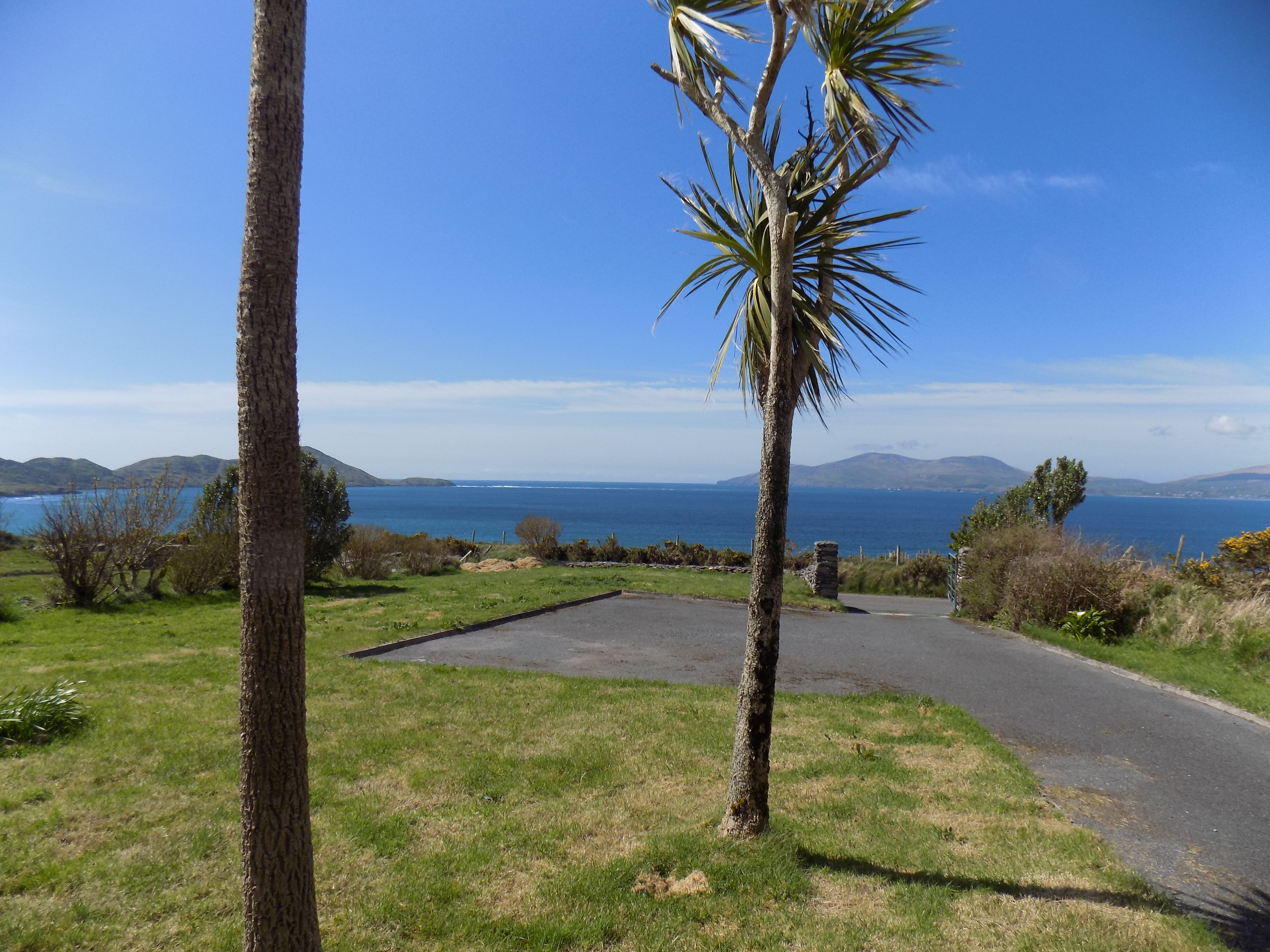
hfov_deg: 73.9
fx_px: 844
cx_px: 635
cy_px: 476
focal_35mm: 23
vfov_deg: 58.9
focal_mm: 4
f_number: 9.9
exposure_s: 1/160
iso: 80
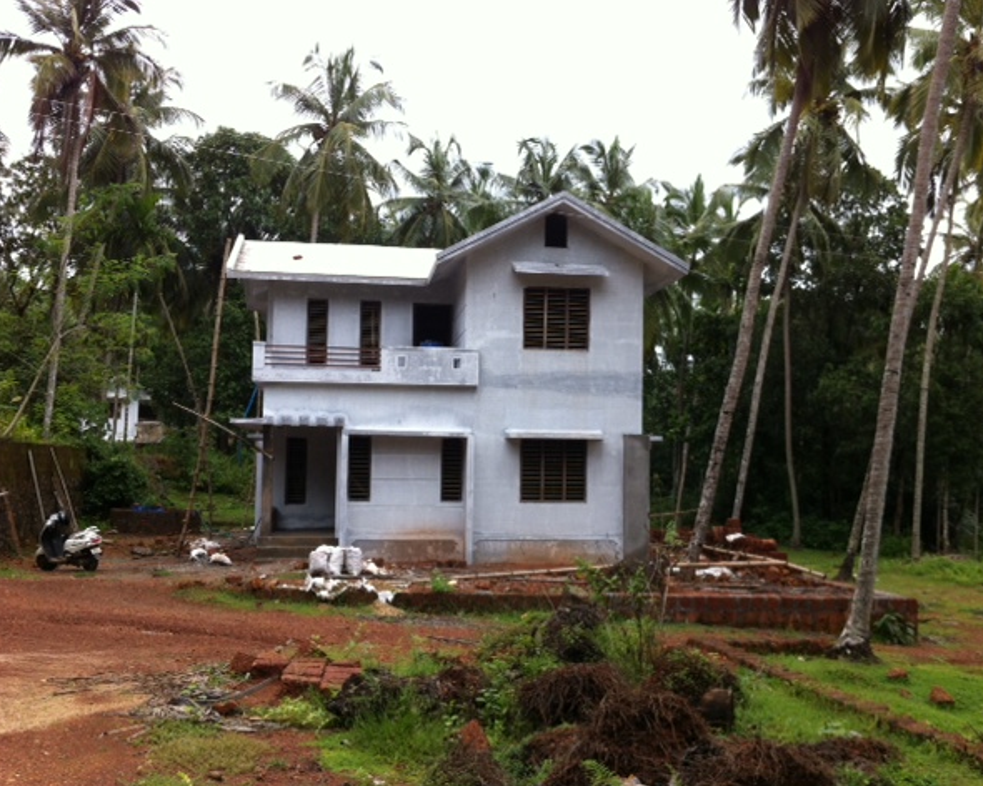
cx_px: 501
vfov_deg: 40.1
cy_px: 395
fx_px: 1076
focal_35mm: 37
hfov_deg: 49.1
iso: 80
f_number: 2.8
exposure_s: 1/616
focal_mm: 3.85
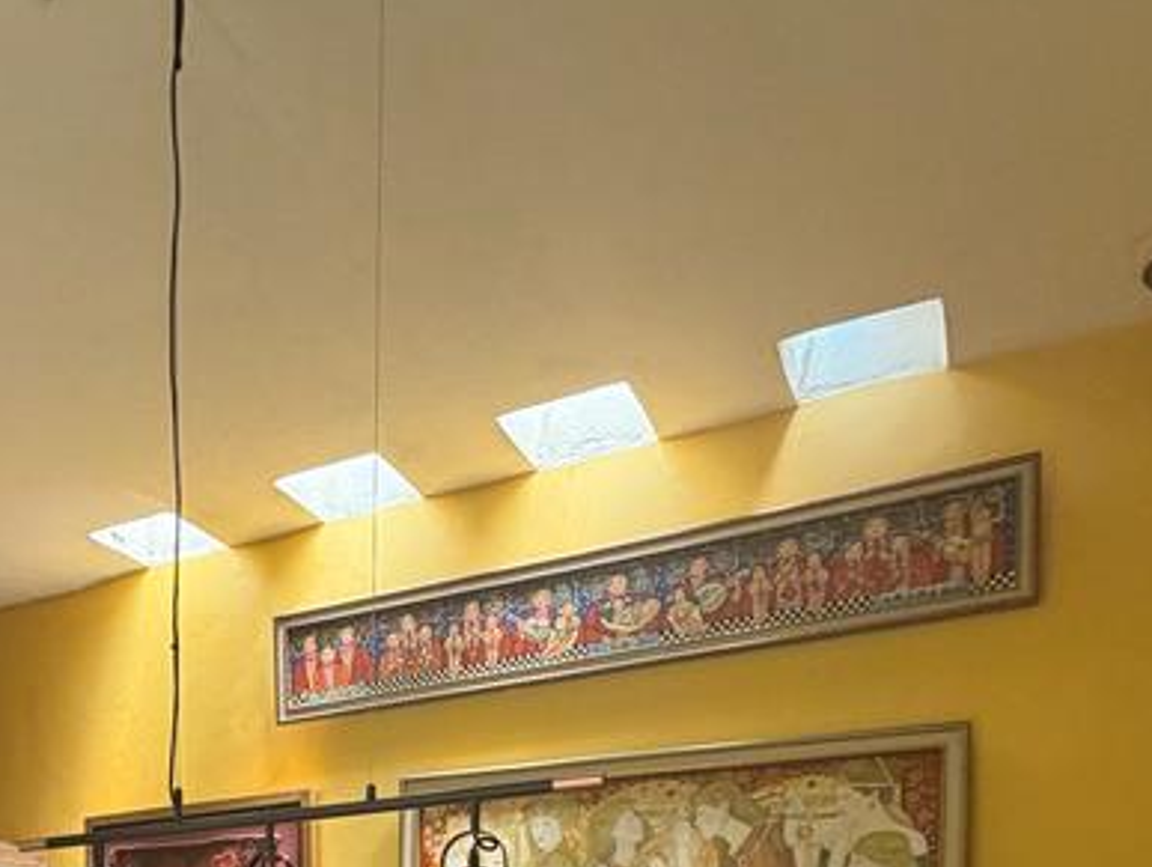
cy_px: 1067
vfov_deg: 31.7
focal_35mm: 37
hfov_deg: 48.0
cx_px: 277
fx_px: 1232
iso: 160
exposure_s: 1/60
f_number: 2.2
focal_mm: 2.22
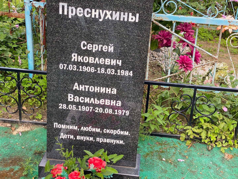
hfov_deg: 36.8
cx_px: 119
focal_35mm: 52
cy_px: 90
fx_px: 358
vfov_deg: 28.0
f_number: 2
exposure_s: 1/121
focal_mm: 6
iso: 40
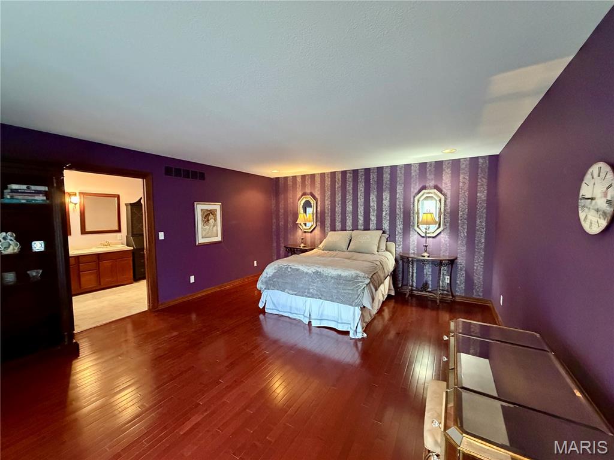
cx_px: 307
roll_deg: -0.2
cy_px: 230
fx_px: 248
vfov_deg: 85.7
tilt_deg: -3.7
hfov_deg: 102.1
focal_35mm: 14
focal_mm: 2.22
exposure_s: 1/60
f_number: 2.2
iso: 1000
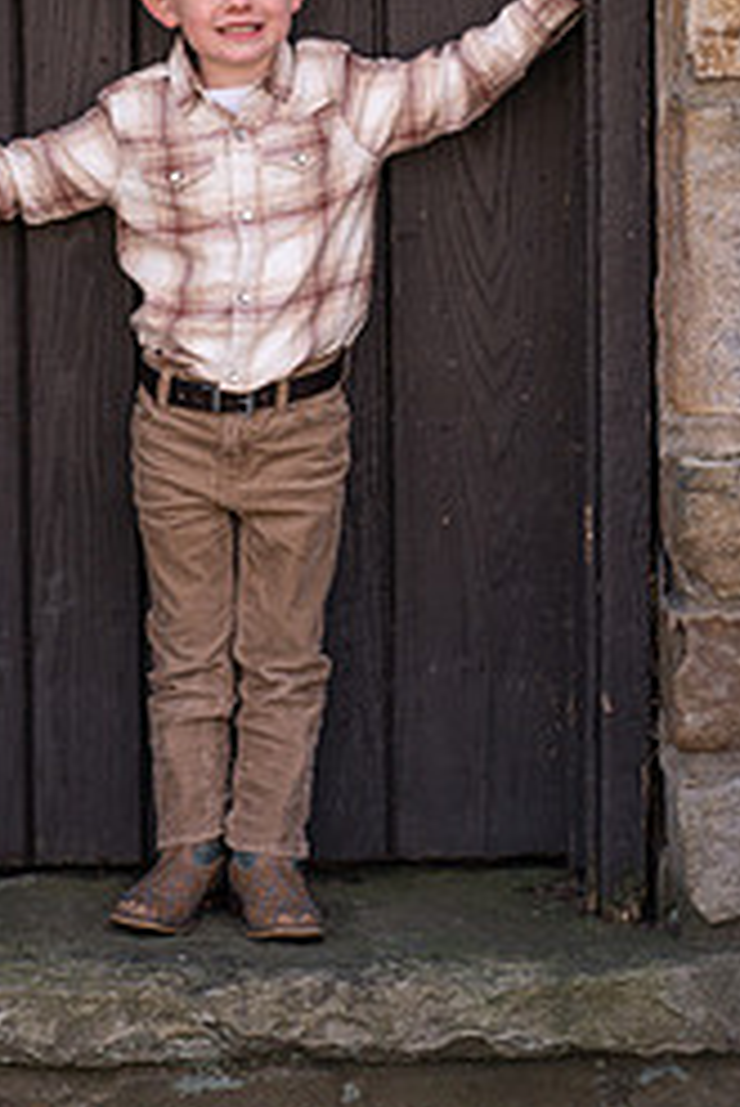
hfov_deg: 8.9
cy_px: 175
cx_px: 166
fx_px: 4772
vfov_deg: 13.2
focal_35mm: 155
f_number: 3.2
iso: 320
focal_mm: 85
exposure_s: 1/640
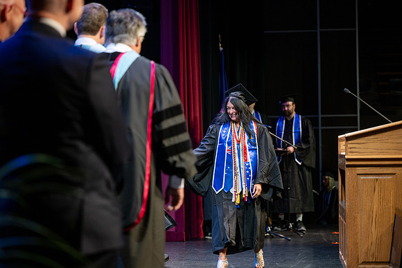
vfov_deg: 14.4
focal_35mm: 95
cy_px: 134
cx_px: 201
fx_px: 1061
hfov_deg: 21.5
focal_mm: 95
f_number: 2.8
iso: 400
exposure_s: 1/200
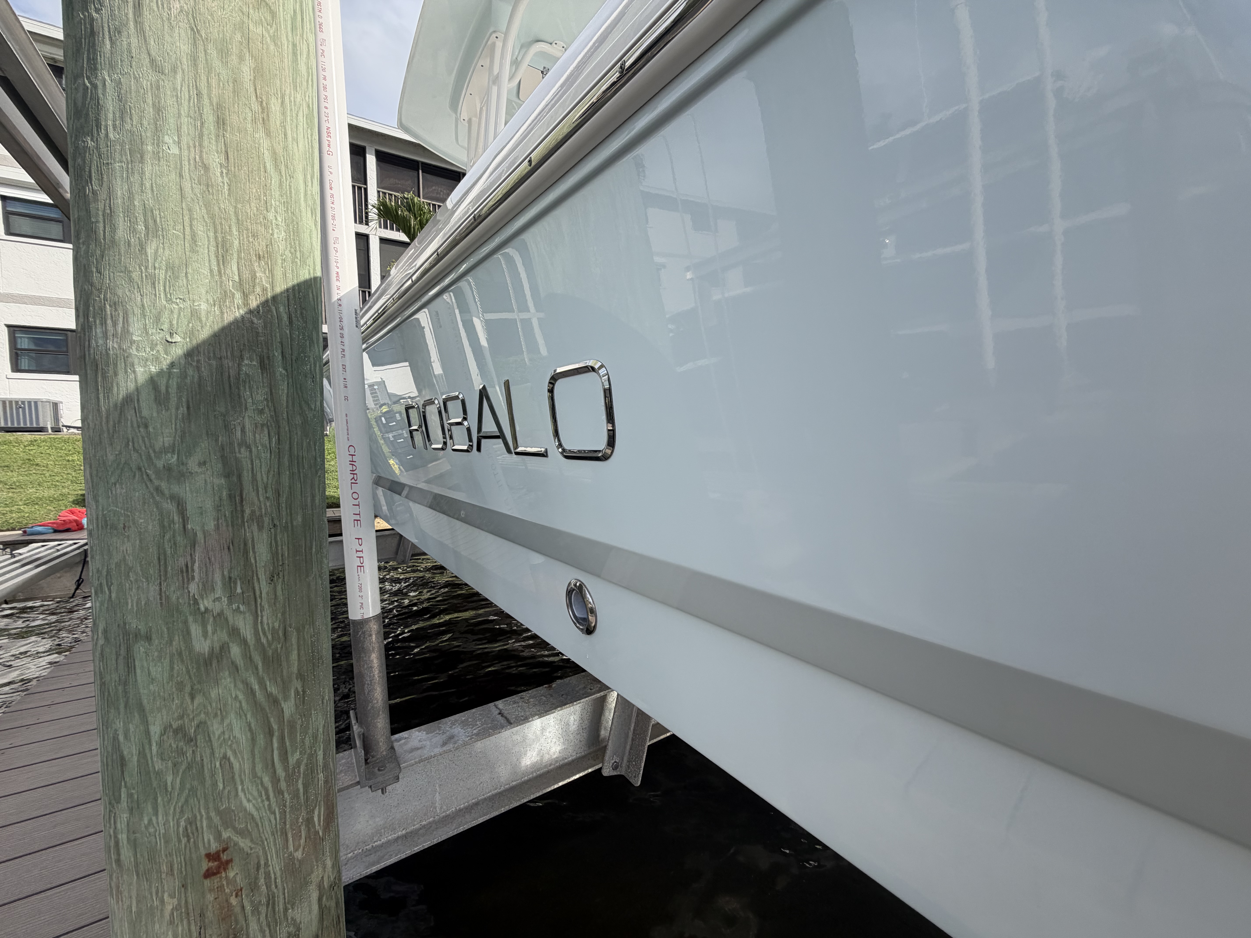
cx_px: 626
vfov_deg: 85.7
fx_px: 506
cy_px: 469
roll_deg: +1.6
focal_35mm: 14
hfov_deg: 102.1
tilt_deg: -3.5
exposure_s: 1/770
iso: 32
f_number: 2.2
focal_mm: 2.22
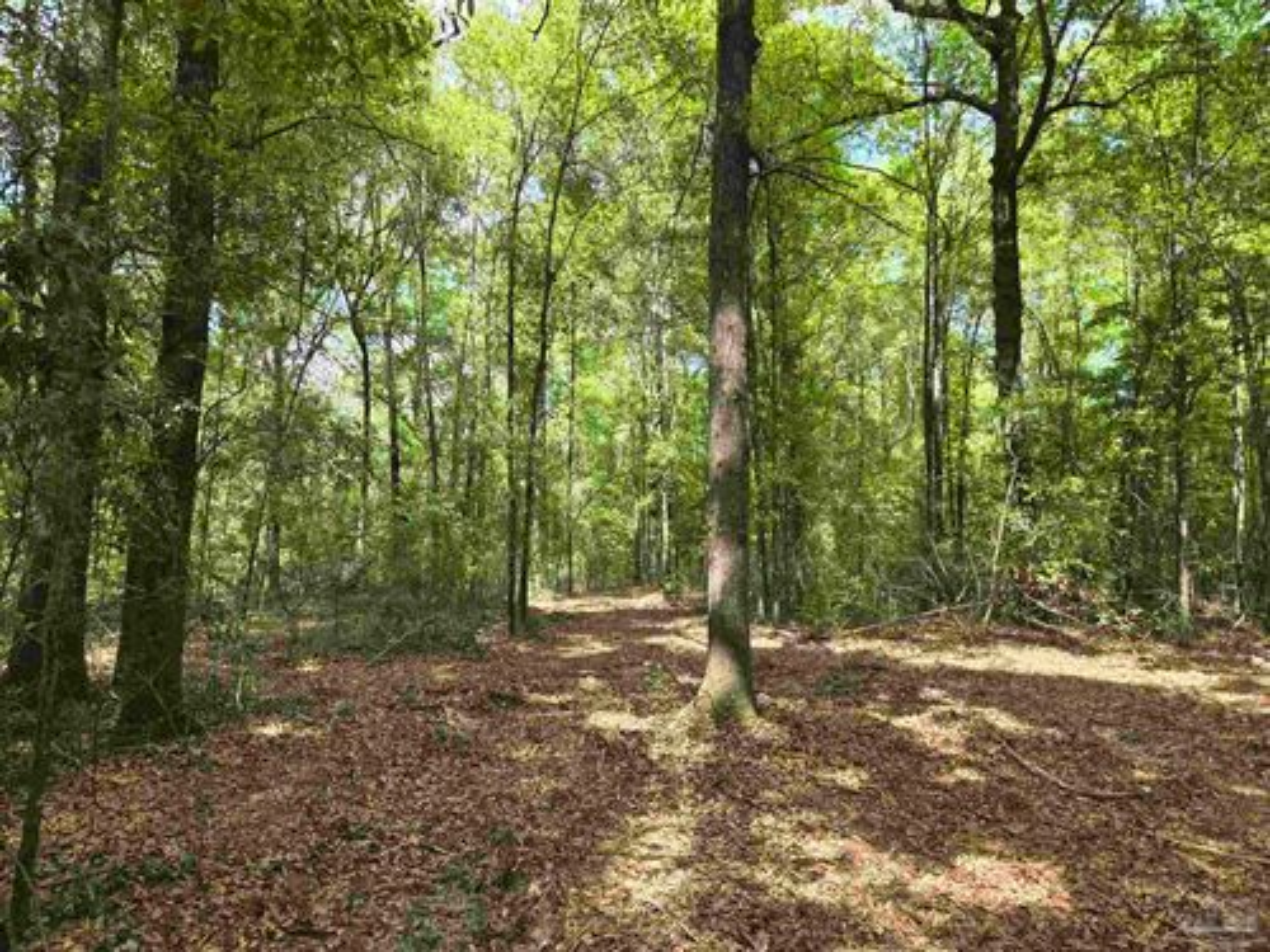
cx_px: 635
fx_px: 844
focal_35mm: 23
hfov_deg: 73.9
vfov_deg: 58.9
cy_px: 476
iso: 25
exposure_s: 1/180
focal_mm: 5.4
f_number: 1.8
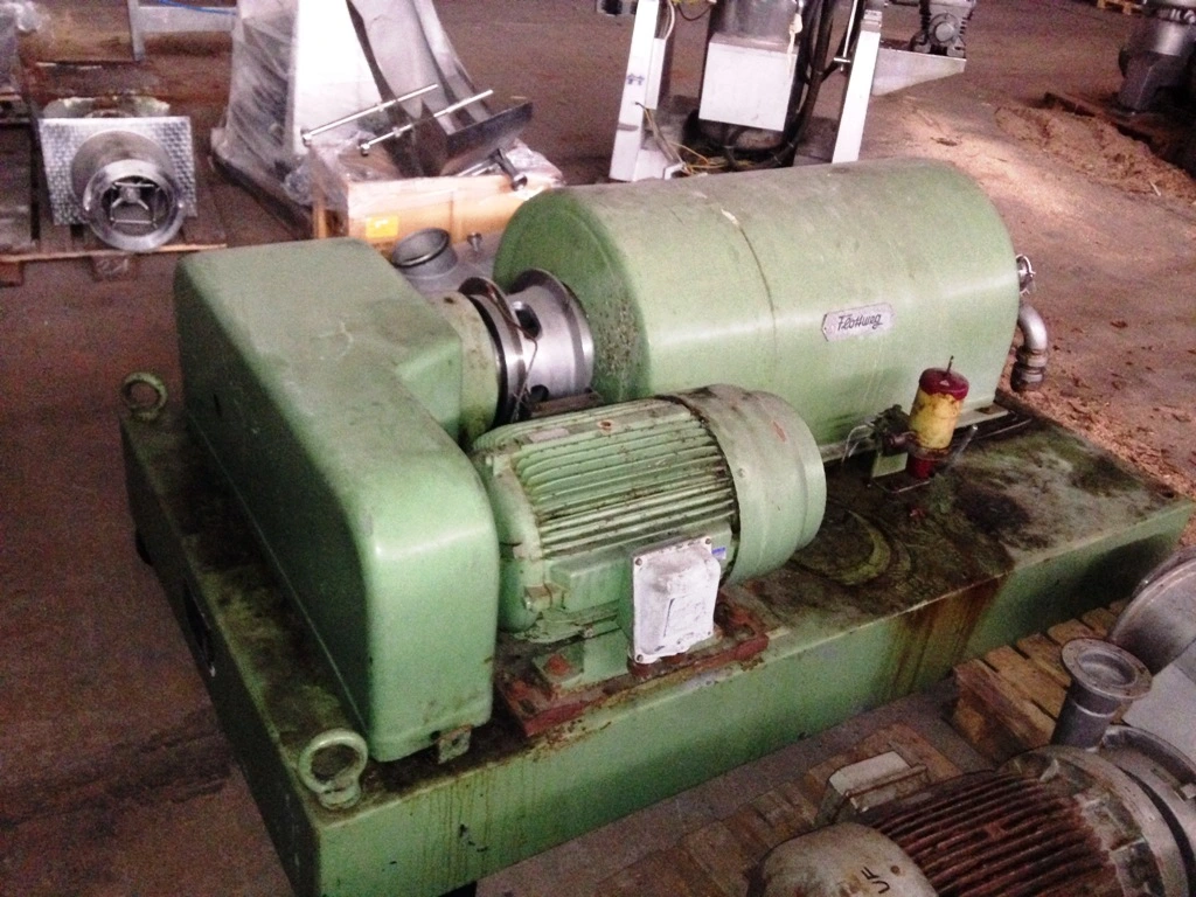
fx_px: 1140
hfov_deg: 55.4
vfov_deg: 42.9
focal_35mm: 33
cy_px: 448
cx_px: 598
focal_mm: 4.12
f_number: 2.4
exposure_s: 1/16
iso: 500
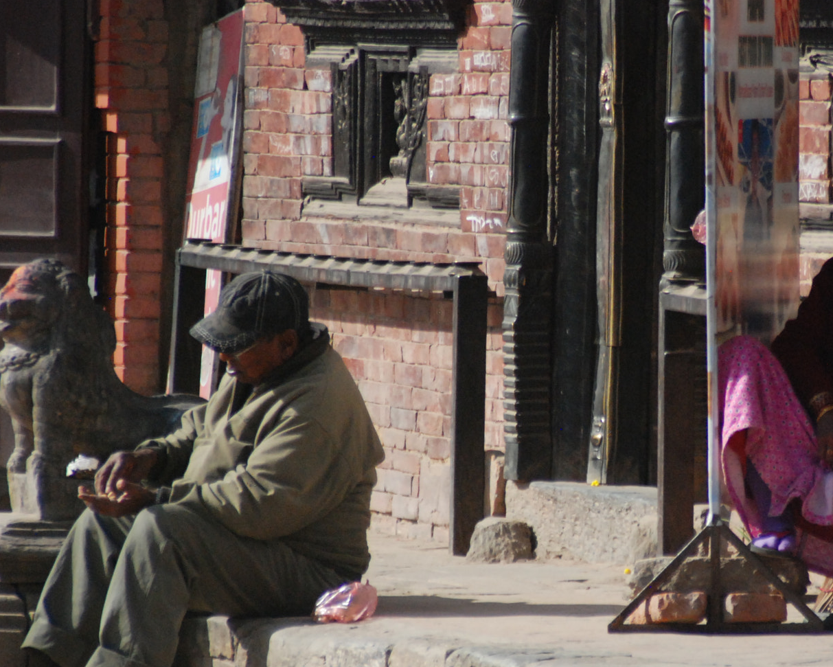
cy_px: 385
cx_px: 662
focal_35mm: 369
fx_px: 9094
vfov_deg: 4.2
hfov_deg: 5.2
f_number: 6.3
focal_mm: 155
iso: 1000
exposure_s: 1/2500
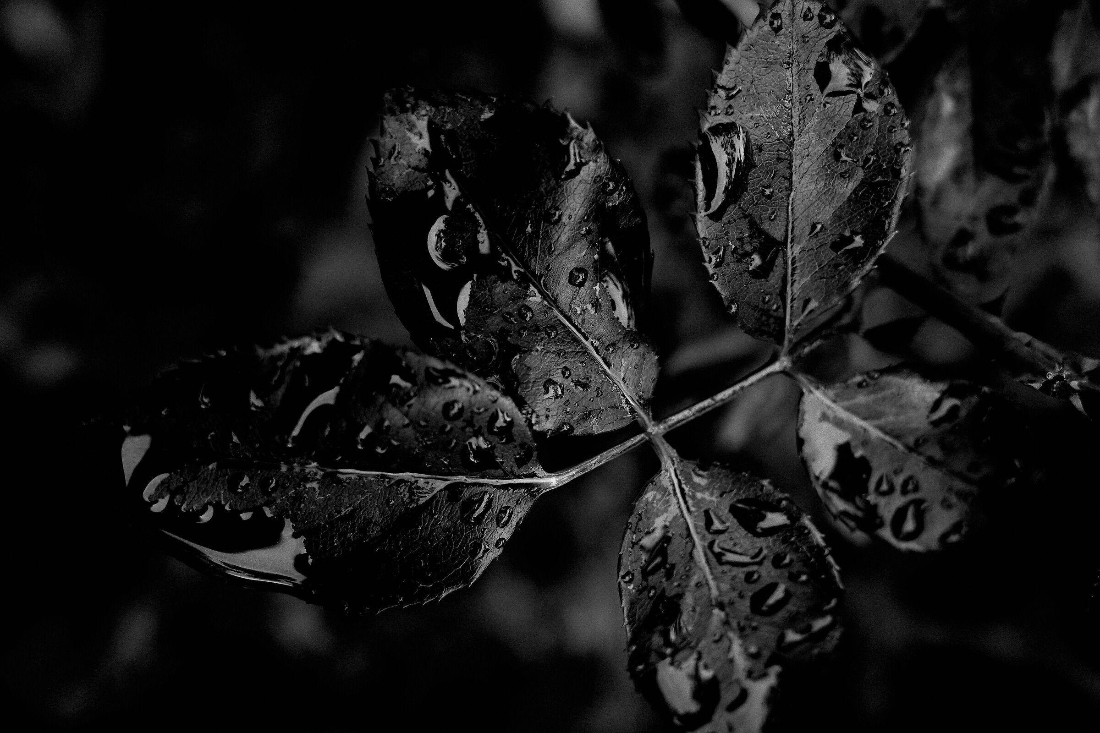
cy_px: 366
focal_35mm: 40
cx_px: 550
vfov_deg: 33.4
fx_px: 1222
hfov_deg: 48.5
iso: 1000
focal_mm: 26
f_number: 3.5
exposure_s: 1/250
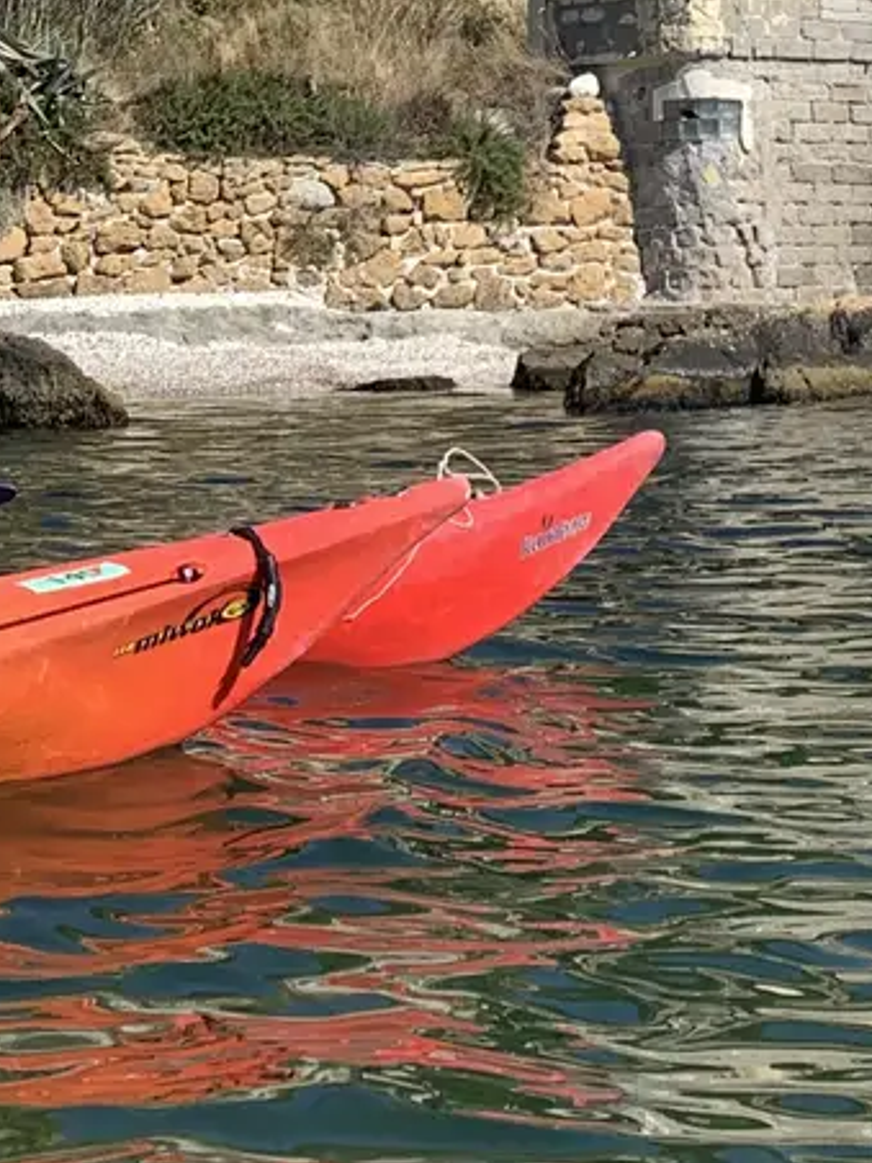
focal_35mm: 92
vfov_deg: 19.5
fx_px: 3090
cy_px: -374
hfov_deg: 15.6
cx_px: 947
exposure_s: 1/1916
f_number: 1.8
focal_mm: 4.25
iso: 25
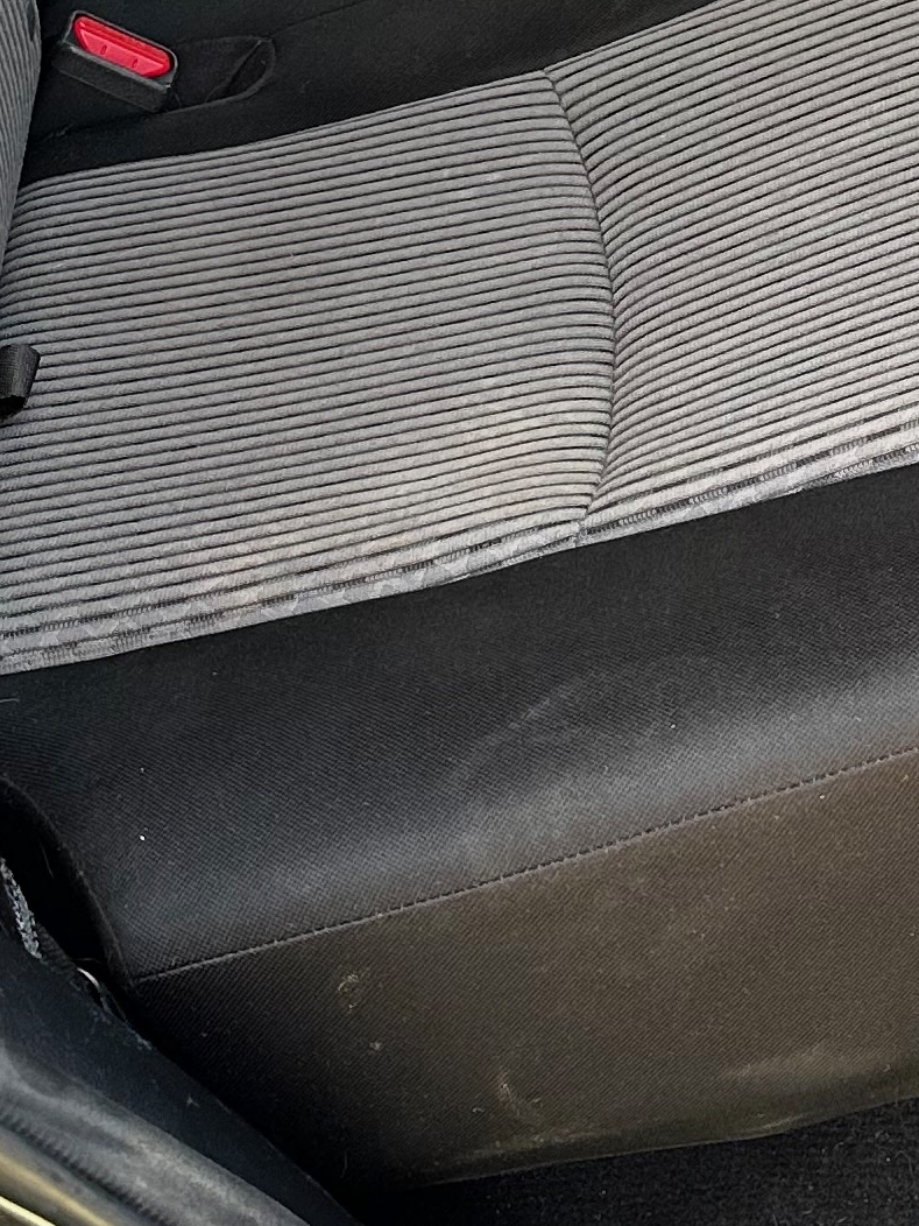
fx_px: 3257
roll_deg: -2.3
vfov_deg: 20.9
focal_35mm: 92
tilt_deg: -26.8
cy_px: 124
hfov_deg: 15.9
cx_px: 750
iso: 125
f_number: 1.78
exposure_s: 1/121
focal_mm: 6.86
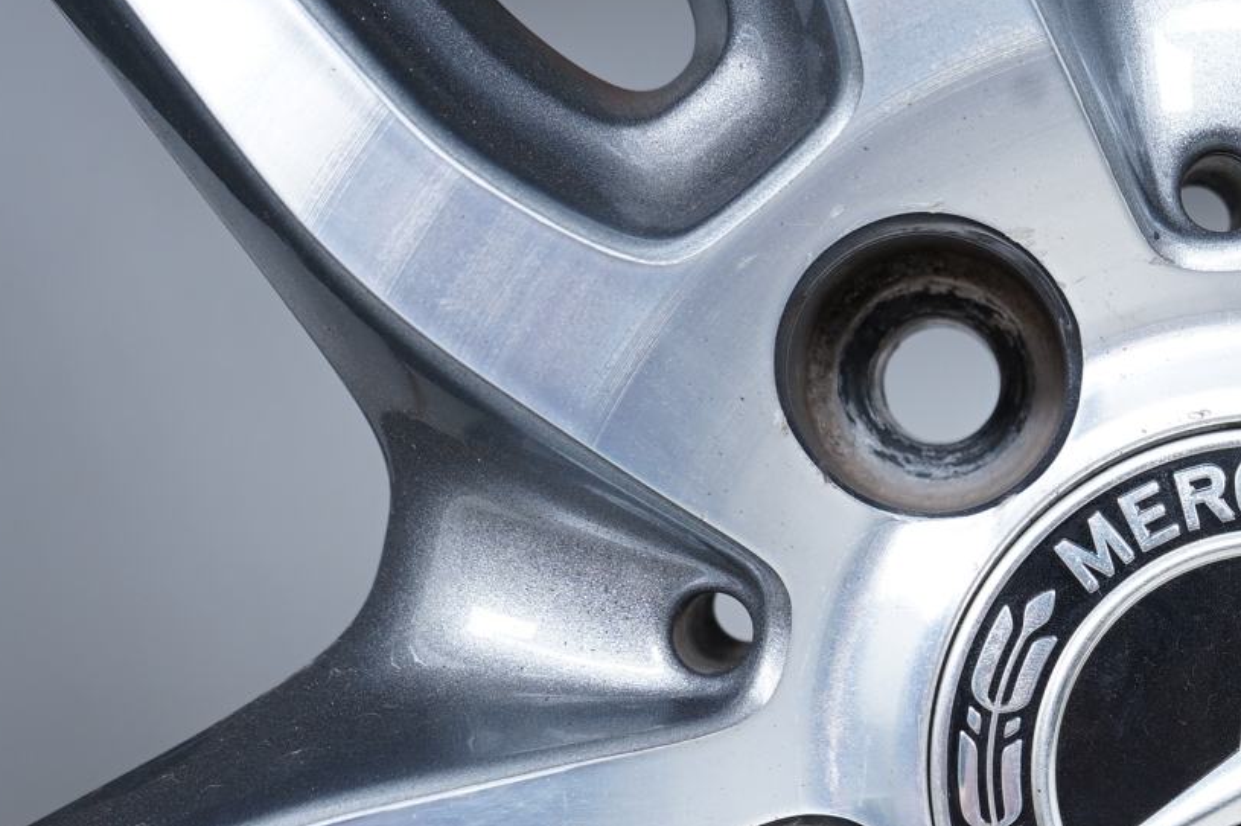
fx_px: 2514
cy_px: 591
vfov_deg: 18.6
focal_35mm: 73
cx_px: 1244
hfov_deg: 26.3
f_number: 7.1
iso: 250
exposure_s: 1/125
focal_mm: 31
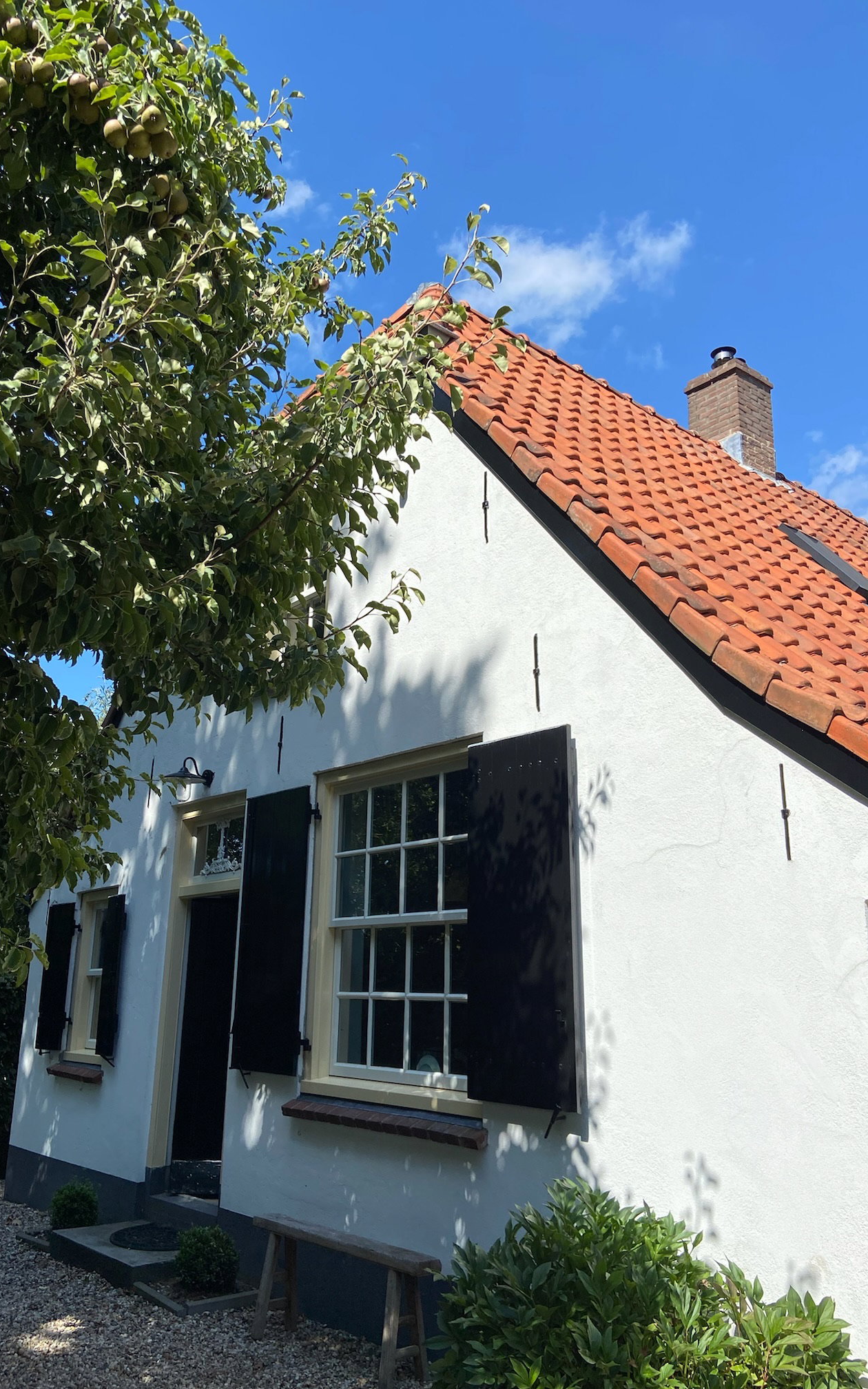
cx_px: 393
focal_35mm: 28
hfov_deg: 44.5
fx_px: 1060
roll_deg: -1.1
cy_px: 694
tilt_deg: +15.6
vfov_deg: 66.5
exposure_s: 1/3125
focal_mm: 4.25
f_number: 1.8
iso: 32
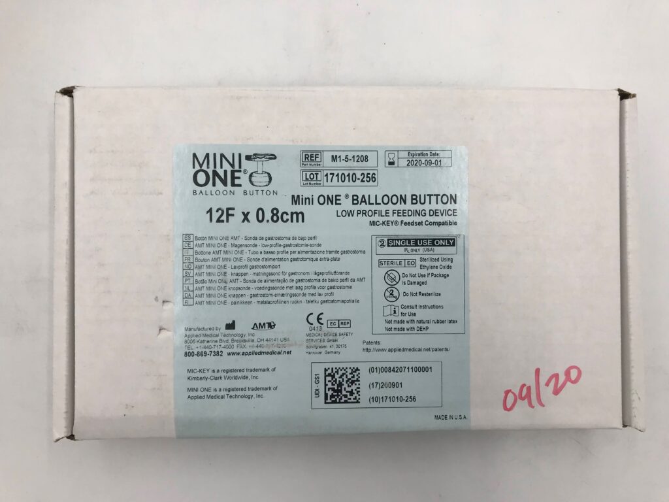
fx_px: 541
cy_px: 251
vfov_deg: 49.7
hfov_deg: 63.4
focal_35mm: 28
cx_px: 334
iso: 20
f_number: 1.8
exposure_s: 1/264
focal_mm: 3.99
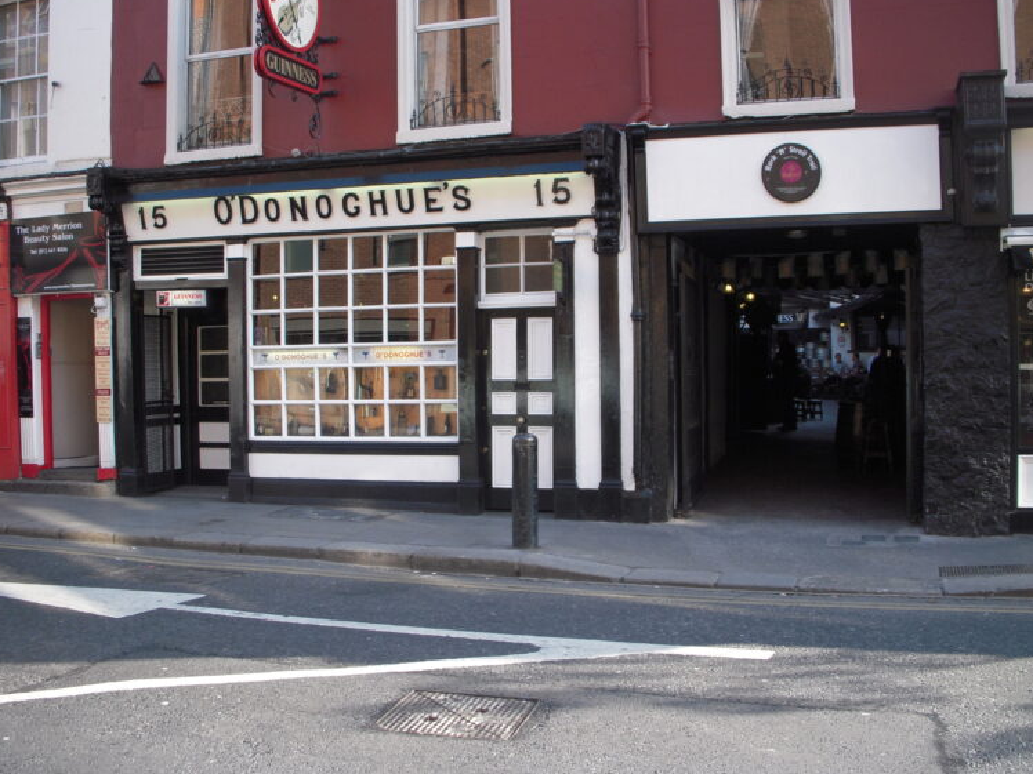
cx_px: 508
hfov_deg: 47.9
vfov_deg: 36.8
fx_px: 1164
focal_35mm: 39
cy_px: 378
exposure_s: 1/100
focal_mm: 6.3
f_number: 3.3
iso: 100
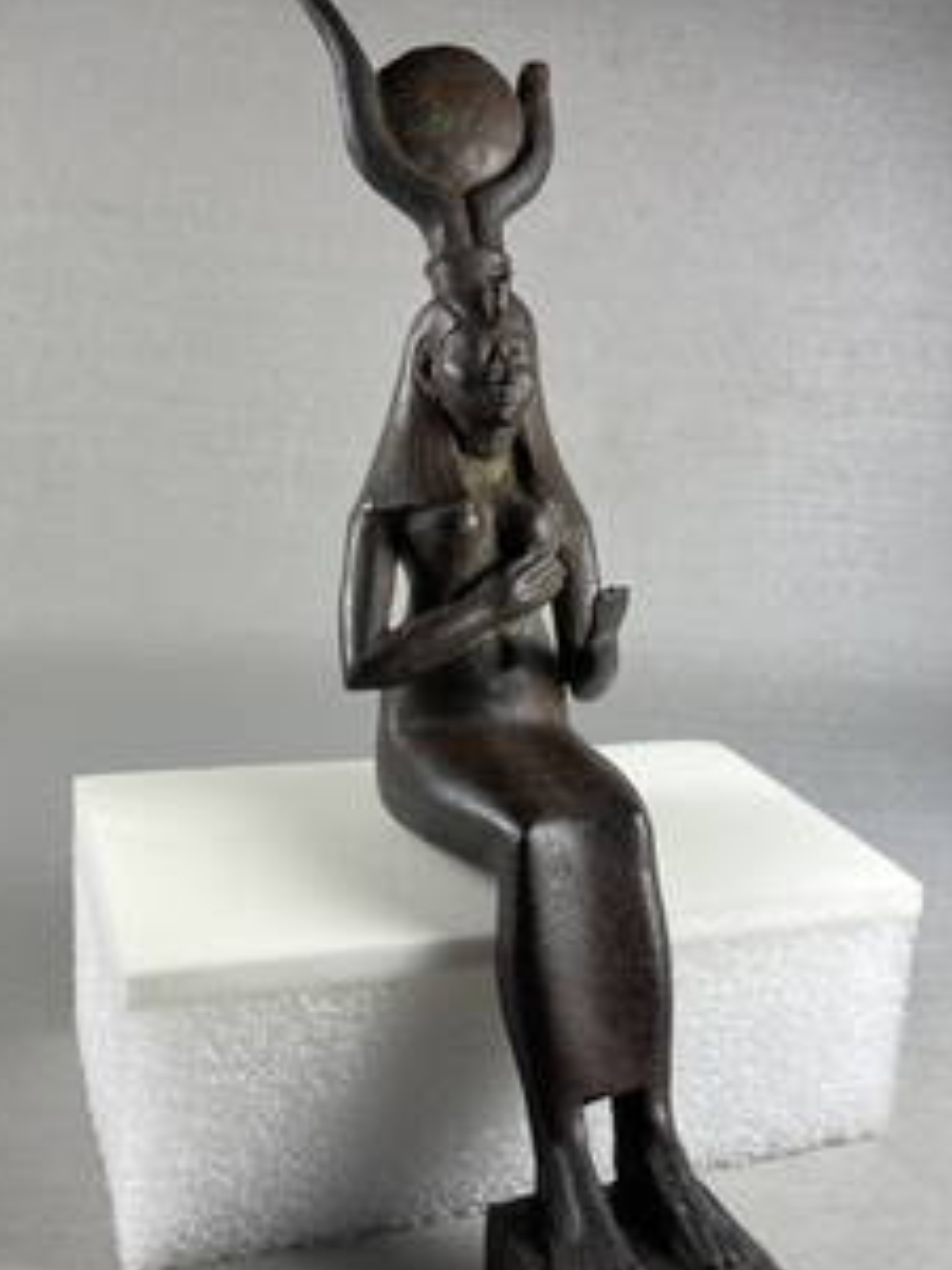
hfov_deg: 38.6
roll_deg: -5.4
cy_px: 730
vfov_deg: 50.0
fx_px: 1357
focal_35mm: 37
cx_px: 516
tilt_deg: -18.8
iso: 32
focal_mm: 4.2
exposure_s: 1/282
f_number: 1.6
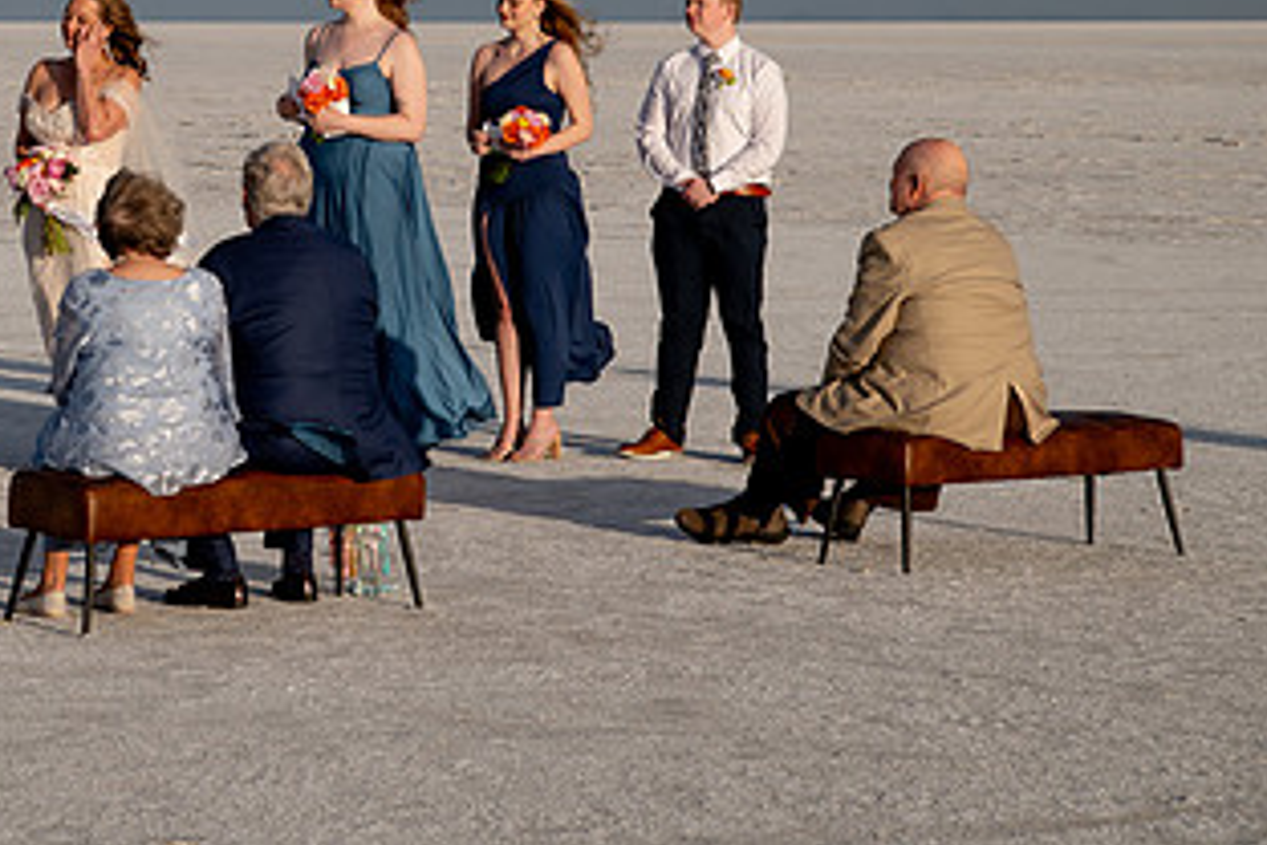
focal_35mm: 148
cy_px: 85
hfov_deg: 13.7
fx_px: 5208
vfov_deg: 9.2
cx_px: 140
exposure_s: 1/800
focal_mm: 78
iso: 200
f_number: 8
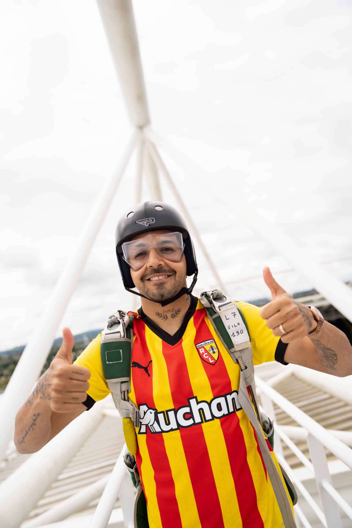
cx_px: 176
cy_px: 264
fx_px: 468
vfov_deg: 58.9
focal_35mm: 32
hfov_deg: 41.2
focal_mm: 31.9
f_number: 2.8
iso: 100
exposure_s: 1/1000
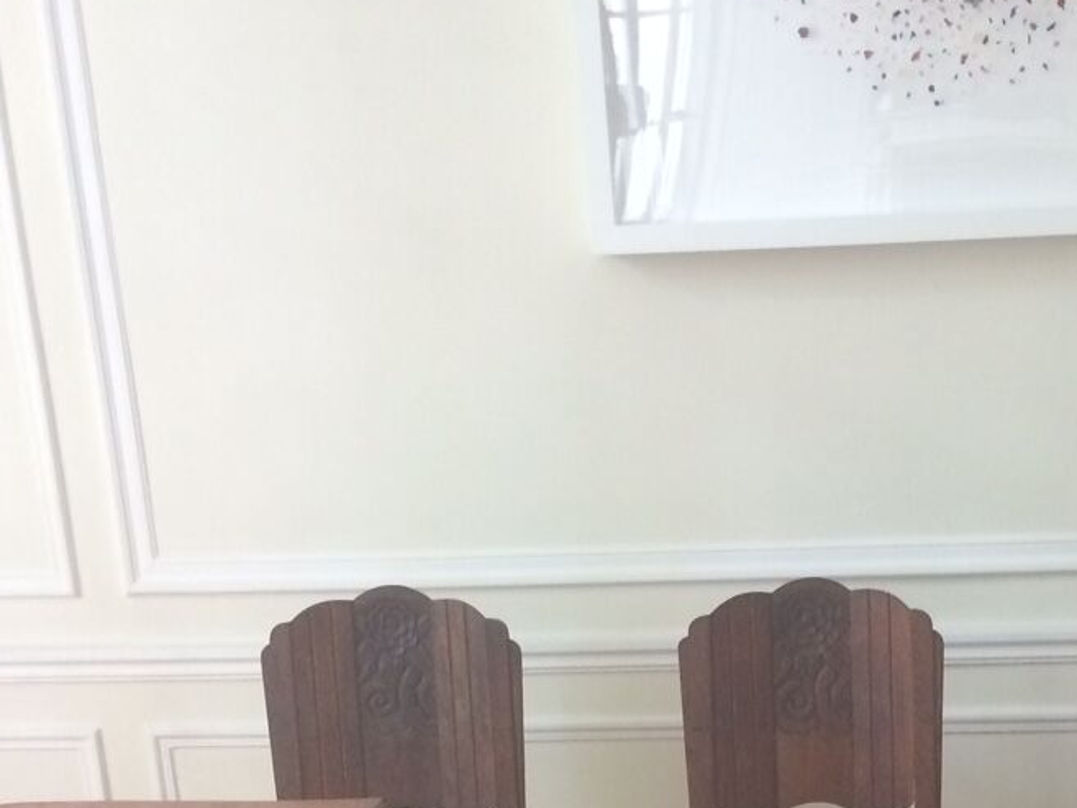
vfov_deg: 19.2
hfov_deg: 26.7
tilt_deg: -20.1
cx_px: 800
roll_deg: +2.0
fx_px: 2241
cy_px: 982
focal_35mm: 72
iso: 200
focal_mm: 4.15
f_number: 2.2
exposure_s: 1/33
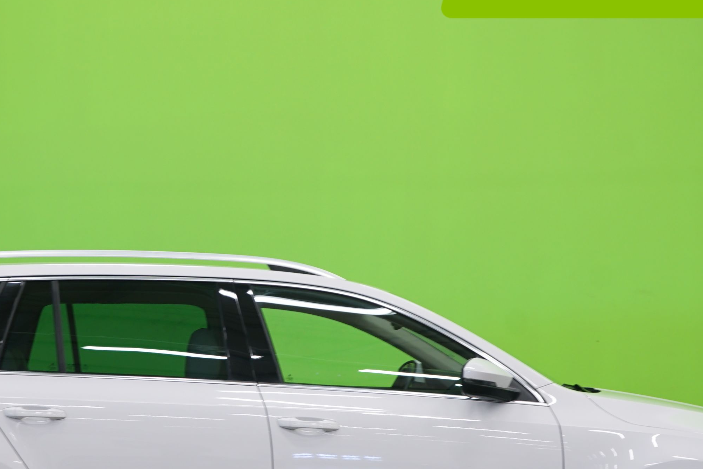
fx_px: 1835
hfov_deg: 21.6
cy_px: 315
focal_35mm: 94
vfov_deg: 14.5
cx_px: 270
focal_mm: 48
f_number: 5
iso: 400
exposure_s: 1/10
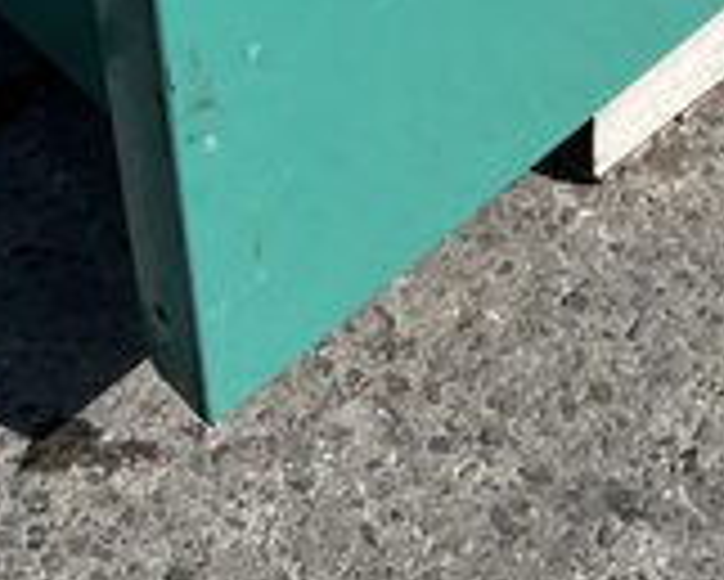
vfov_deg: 13.7
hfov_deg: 19.0
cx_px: 441
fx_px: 2165
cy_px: -454
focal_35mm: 101
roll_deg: -0.1
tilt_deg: -34.1
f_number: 1.5
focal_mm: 5.7
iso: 50
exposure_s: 1/4630
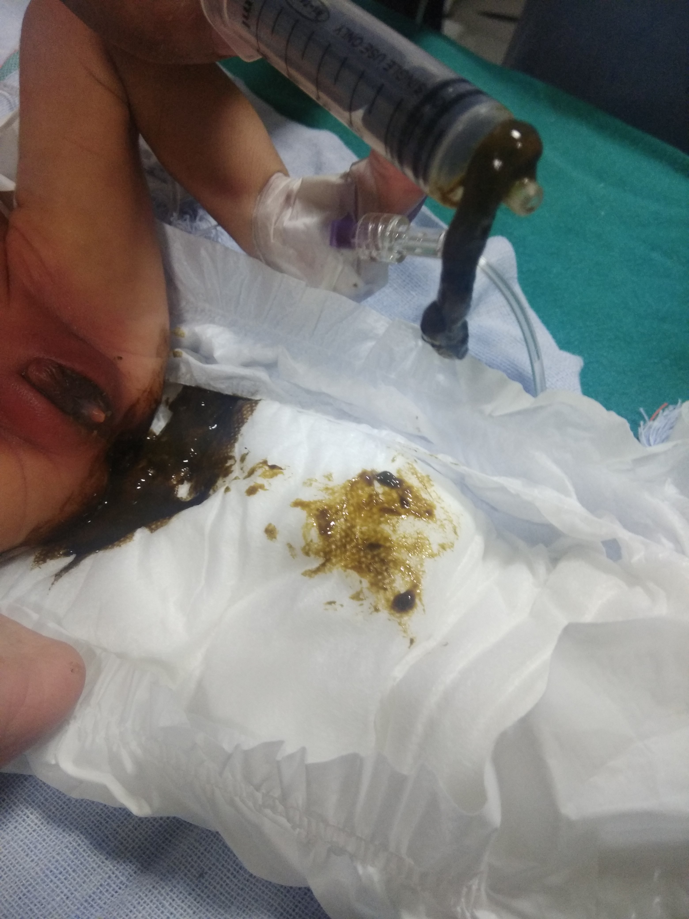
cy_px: 460
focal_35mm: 21
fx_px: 557
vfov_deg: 79.0
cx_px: 344
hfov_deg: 63.4
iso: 500
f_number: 2
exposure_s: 1/25
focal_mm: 3.57
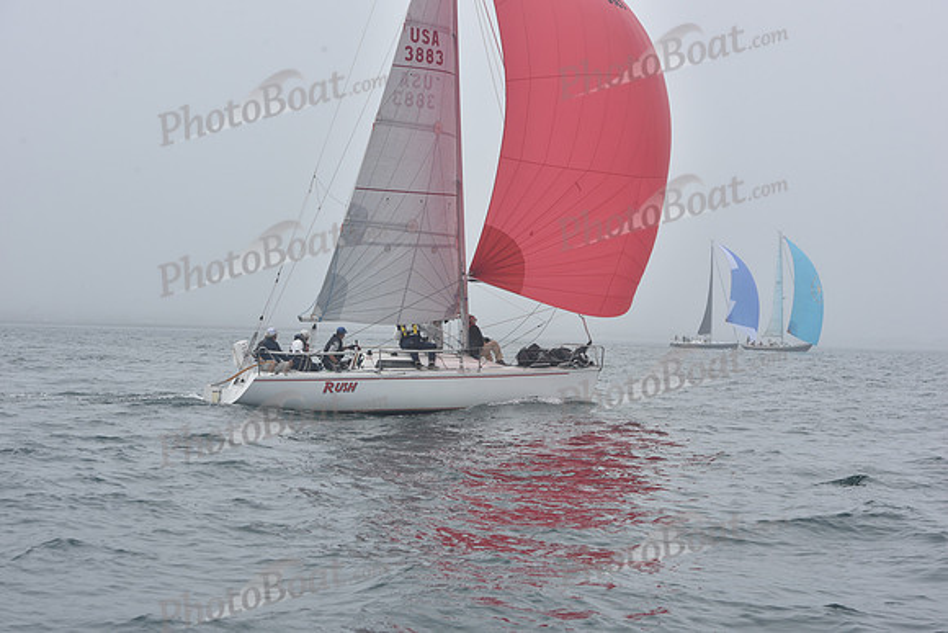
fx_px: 1844
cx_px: 474
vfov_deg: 19.5
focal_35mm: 70
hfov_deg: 28.8
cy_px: 316
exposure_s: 1/800
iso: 250
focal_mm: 70
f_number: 10
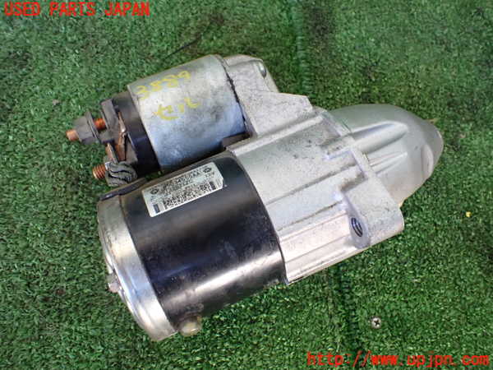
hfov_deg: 60.0
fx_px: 427
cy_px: 185
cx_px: 246
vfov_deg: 46.8
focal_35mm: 30
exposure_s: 1/100
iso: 800
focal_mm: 5.4
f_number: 2.3
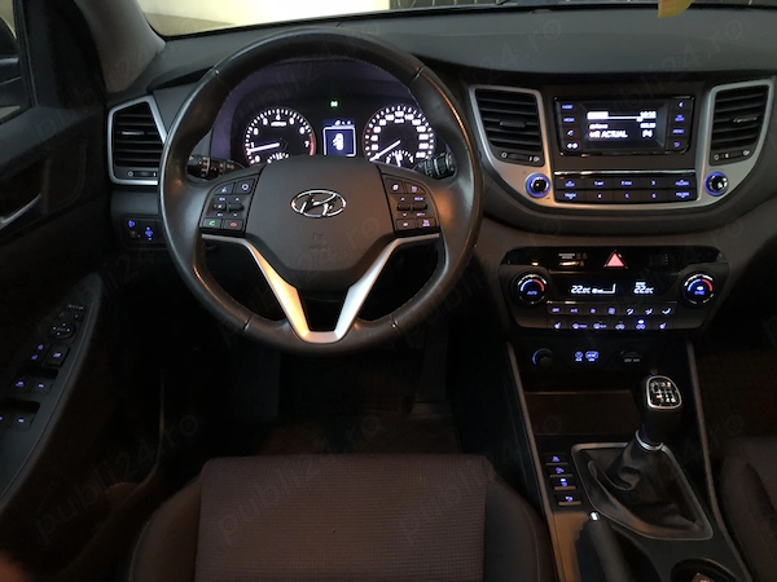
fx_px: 628
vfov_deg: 49.7
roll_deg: +1.4
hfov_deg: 63.4
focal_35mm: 28
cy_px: 291
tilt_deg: -34.5
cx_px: 388
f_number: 1.8
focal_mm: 3.99
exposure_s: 1/4
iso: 160
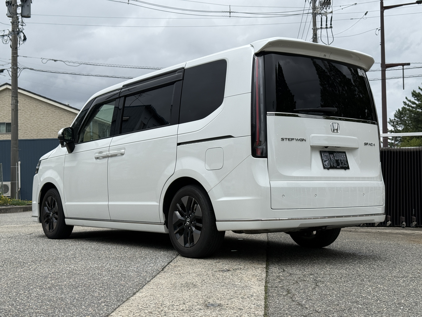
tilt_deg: +2.3
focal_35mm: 48
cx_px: 211
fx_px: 585
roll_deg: +1.3
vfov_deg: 30.3
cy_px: 158
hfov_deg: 39.7
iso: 64
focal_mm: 6.76
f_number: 1.78
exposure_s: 1/4098
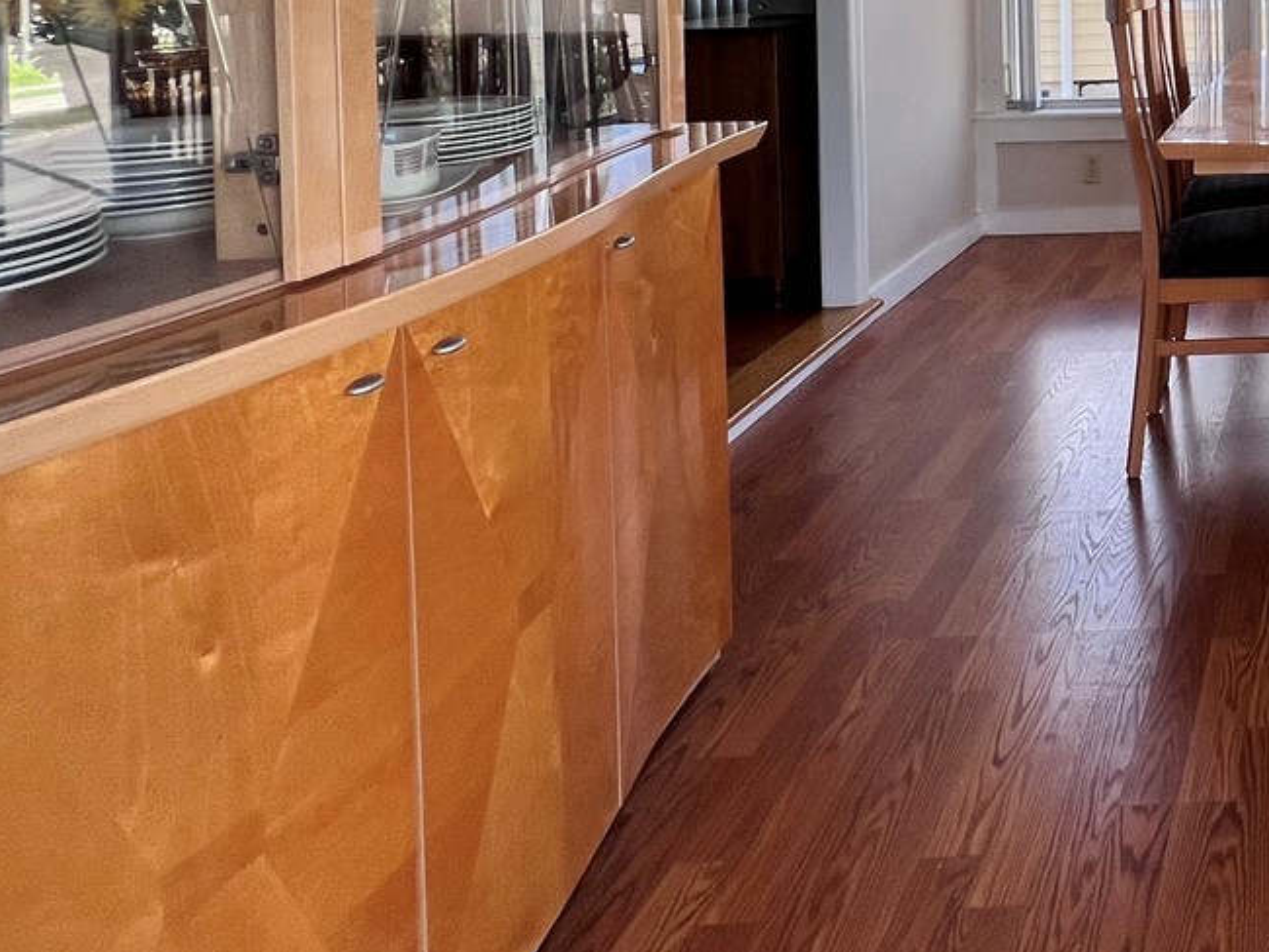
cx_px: 1431
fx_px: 1174
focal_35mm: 32
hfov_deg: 42.8
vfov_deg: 37.8
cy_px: -64
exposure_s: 1/99
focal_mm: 1.57
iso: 32
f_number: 1.8
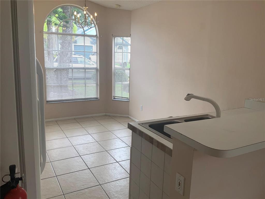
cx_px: 132
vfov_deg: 48.2
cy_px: 100
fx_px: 222
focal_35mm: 29
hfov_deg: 61.7
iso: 20
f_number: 1.8
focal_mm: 3
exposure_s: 1/120
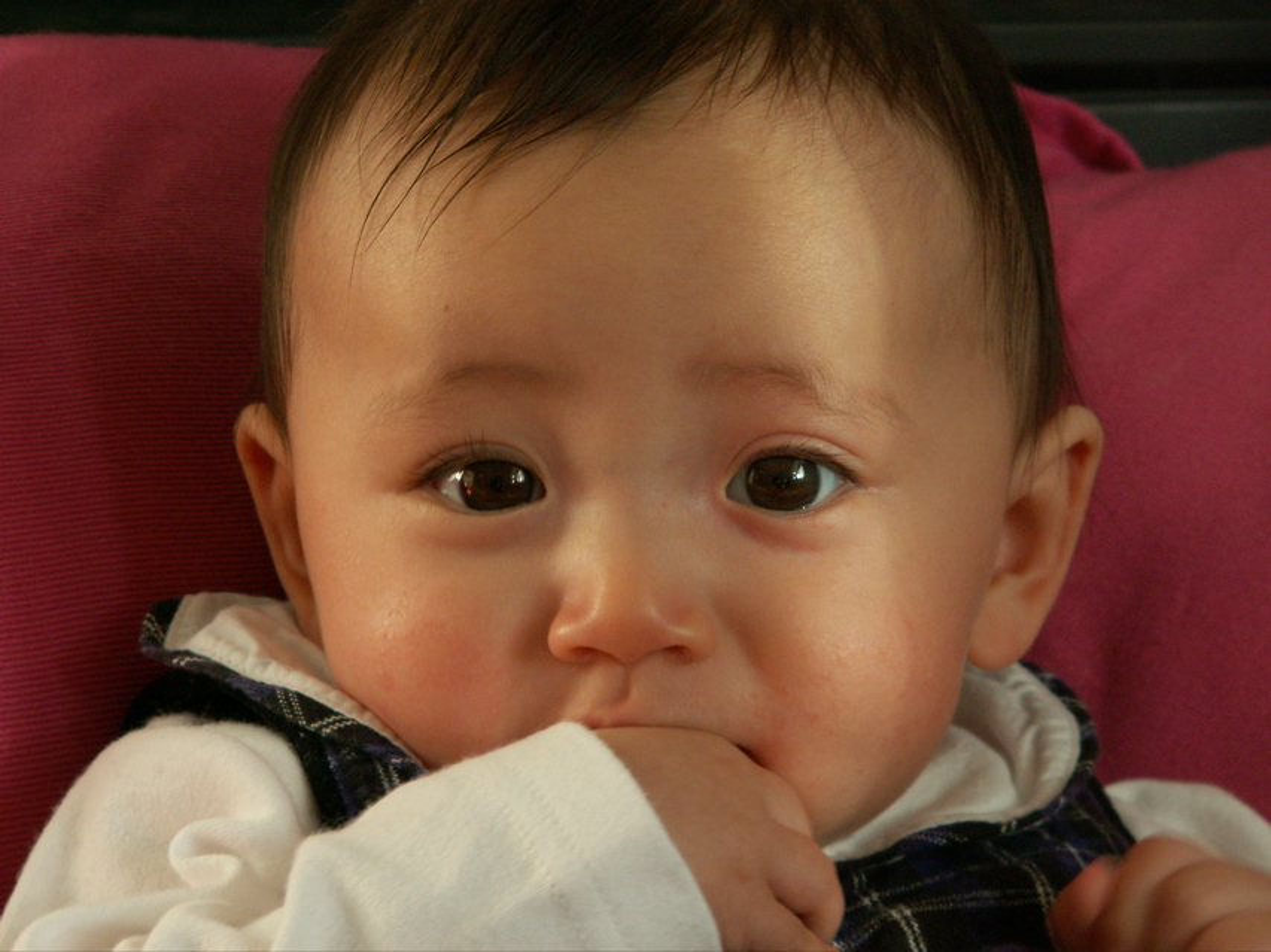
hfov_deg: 14.2
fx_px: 5102
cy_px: 476
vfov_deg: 10.7
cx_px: 636
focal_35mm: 139
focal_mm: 22.68
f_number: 4
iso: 125
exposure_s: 1/40
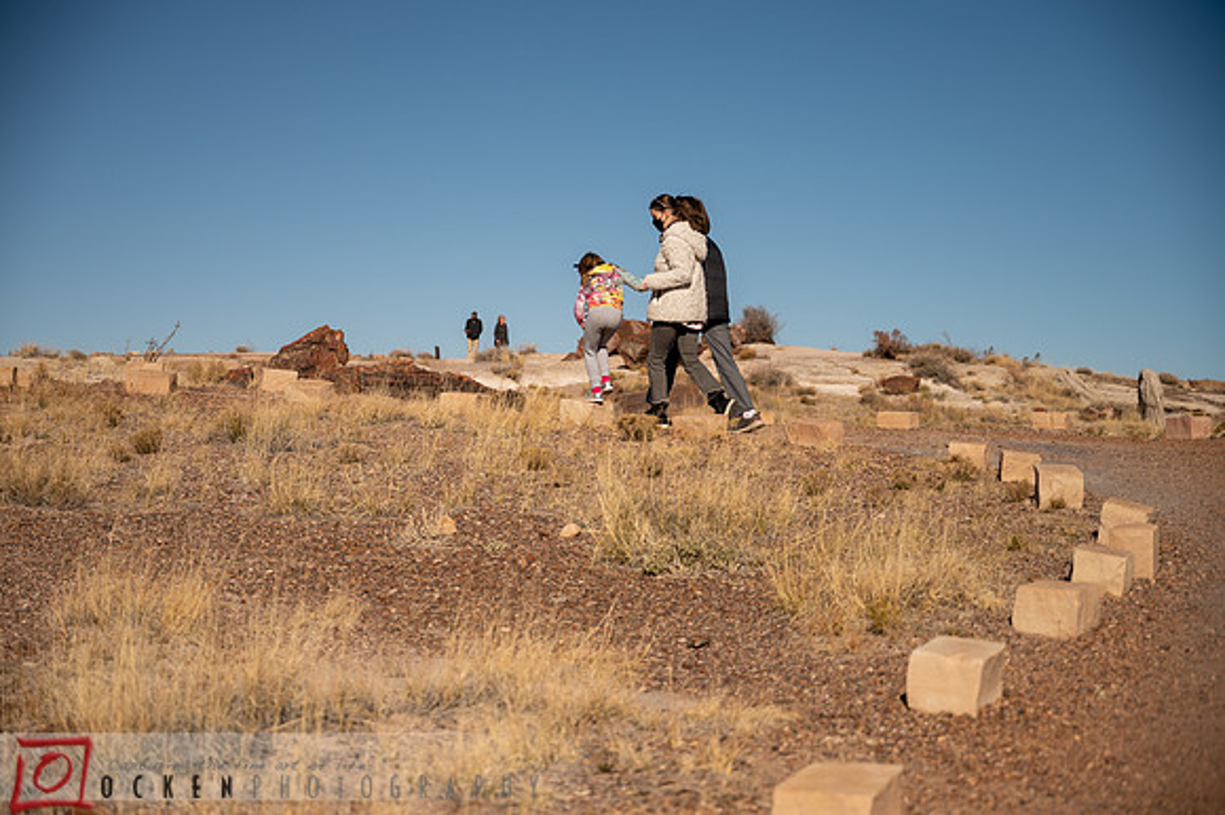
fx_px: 2380
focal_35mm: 70
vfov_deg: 19.4
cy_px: 408
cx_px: 612
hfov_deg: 28.9
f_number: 4
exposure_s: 1/2500
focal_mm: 70
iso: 200
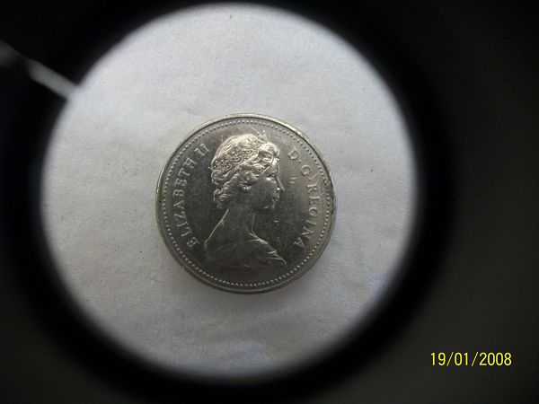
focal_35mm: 32
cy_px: 202
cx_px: 270
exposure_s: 1/15
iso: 160
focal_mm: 5.7
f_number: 2.9
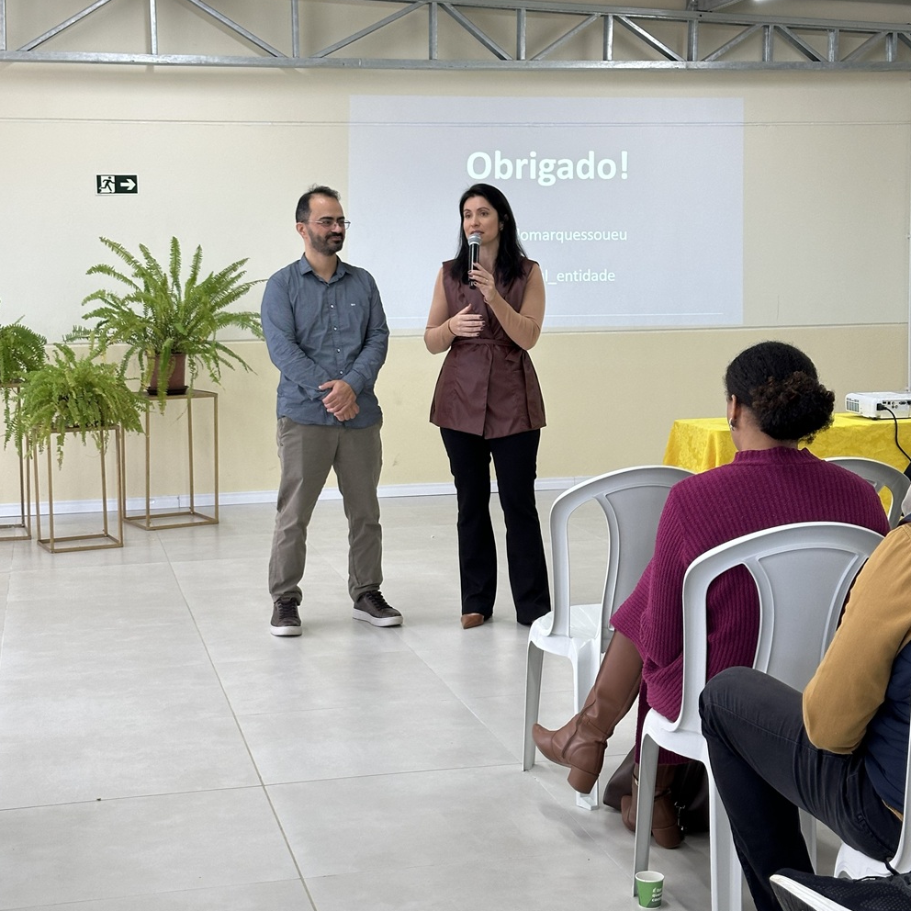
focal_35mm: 57
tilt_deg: -4.7
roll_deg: +0.5
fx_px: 1697
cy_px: 398
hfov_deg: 30.0
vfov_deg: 30.0
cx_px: 457
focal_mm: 6.86
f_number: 1.78
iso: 80
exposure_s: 1/75
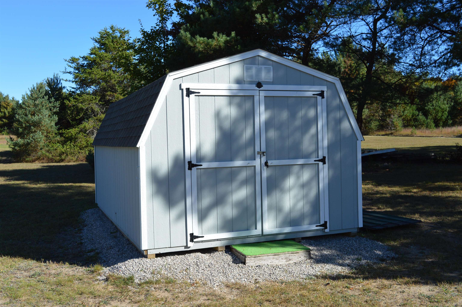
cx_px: 231
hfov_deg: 51.3
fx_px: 481
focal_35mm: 38
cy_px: 154
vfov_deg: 35.4
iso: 100
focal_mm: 25
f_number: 8
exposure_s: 1/250
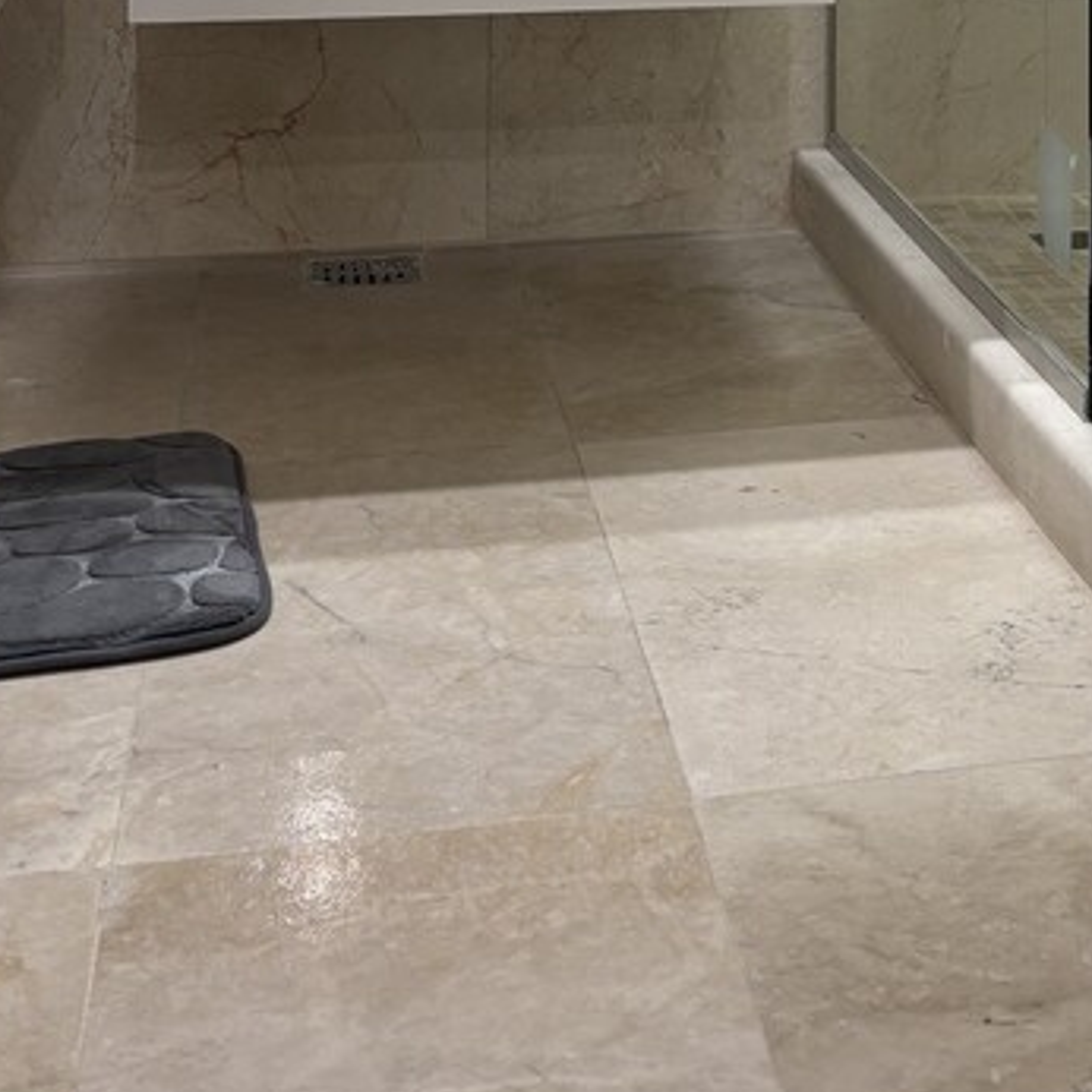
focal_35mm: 68
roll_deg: -0.8
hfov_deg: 24.8
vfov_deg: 22.4
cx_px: 915
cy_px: -376
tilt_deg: +0.1
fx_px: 2427
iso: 80
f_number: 1.6
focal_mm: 5.96
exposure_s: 1/50
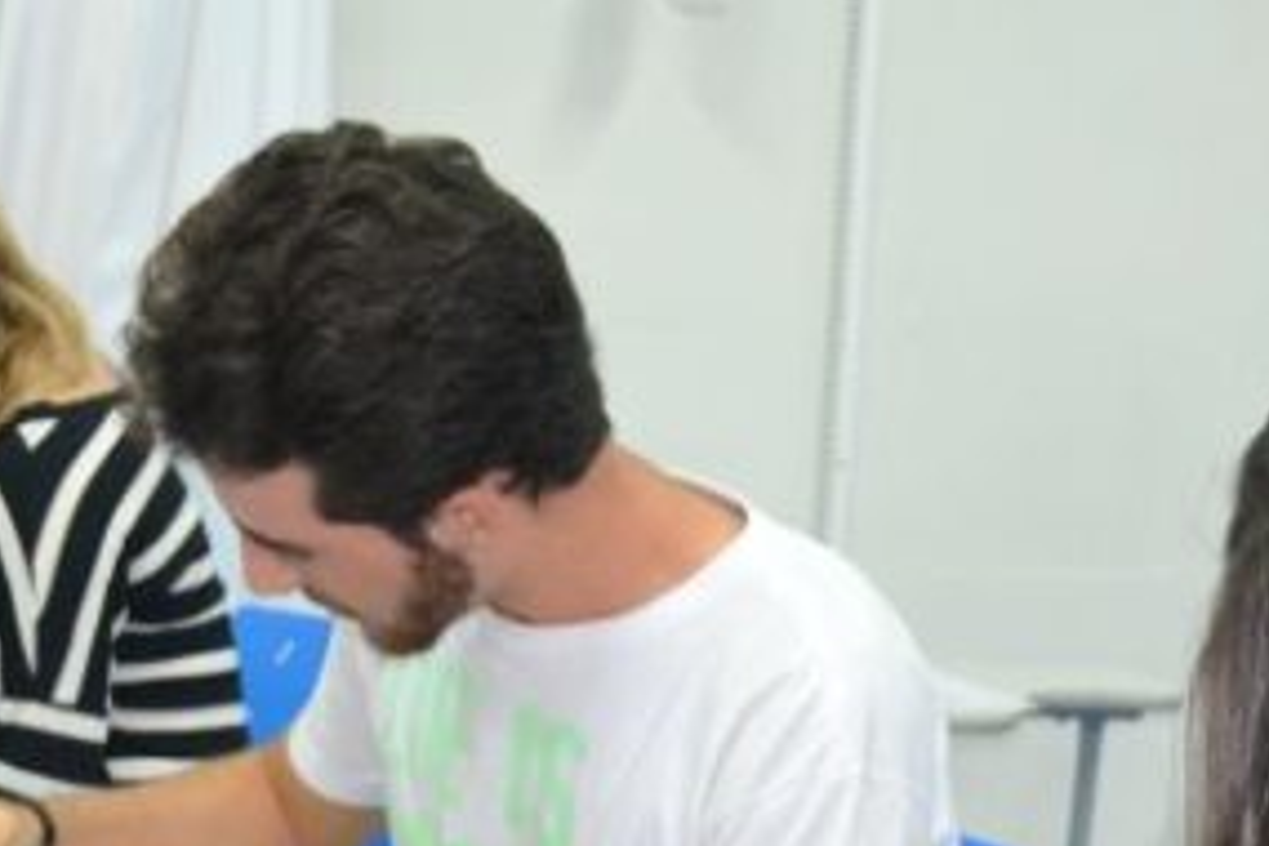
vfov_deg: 13.5
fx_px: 3419
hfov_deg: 21.0
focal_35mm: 97
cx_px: 539
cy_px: 1135
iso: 1250
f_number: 4
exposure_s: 1/60
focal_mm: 24
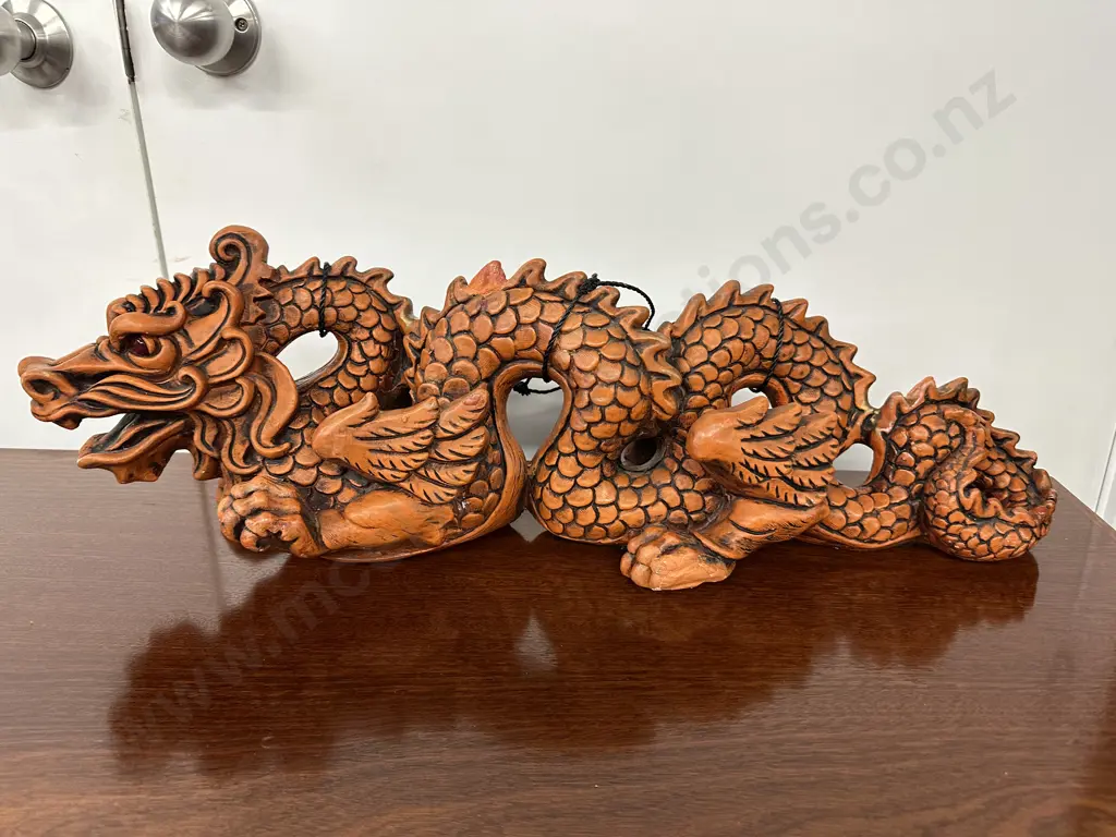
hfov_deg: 71.6
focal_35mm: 24
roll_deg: +0.8
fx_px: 774
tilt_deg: -18.4
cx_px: 558
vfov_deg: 56.8
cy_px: 418
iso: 200
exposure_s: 1/100
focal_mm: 6.86
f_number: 1.78
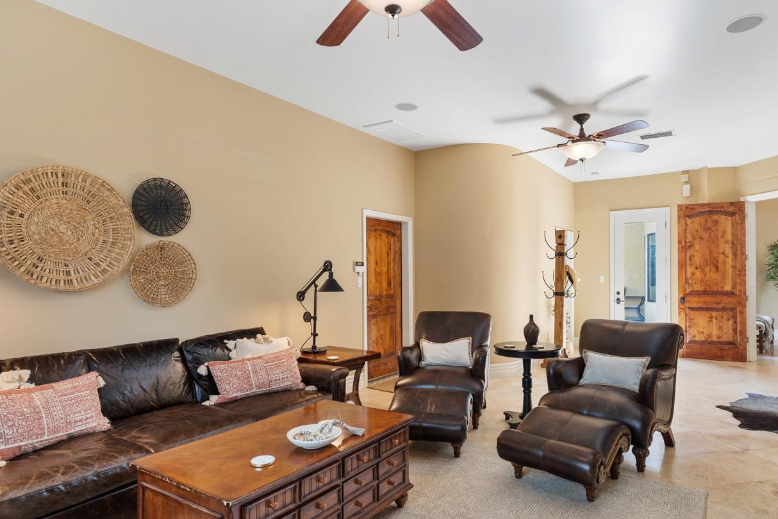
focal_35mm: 21
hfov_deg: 80.9
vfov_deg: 59.4
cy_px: 286
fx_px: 454
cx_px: 429
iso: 400
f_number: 5.6
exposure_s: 1/3
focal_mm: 17
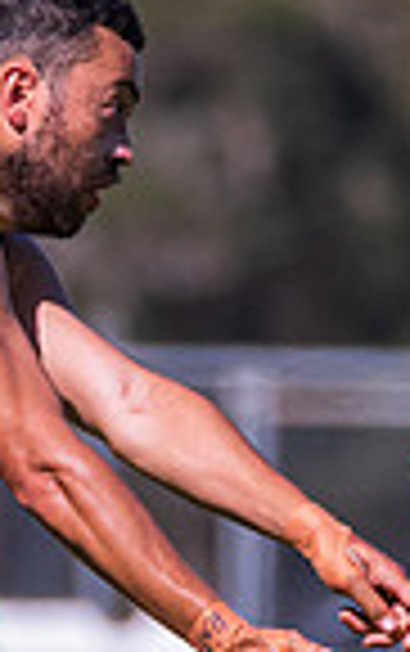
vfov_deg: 0.8
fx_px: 49501
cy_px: 1049
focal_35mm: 2777
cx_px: -342
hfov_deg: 0.5
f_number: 6.3
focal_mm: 450
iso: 800
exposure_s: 1/3200
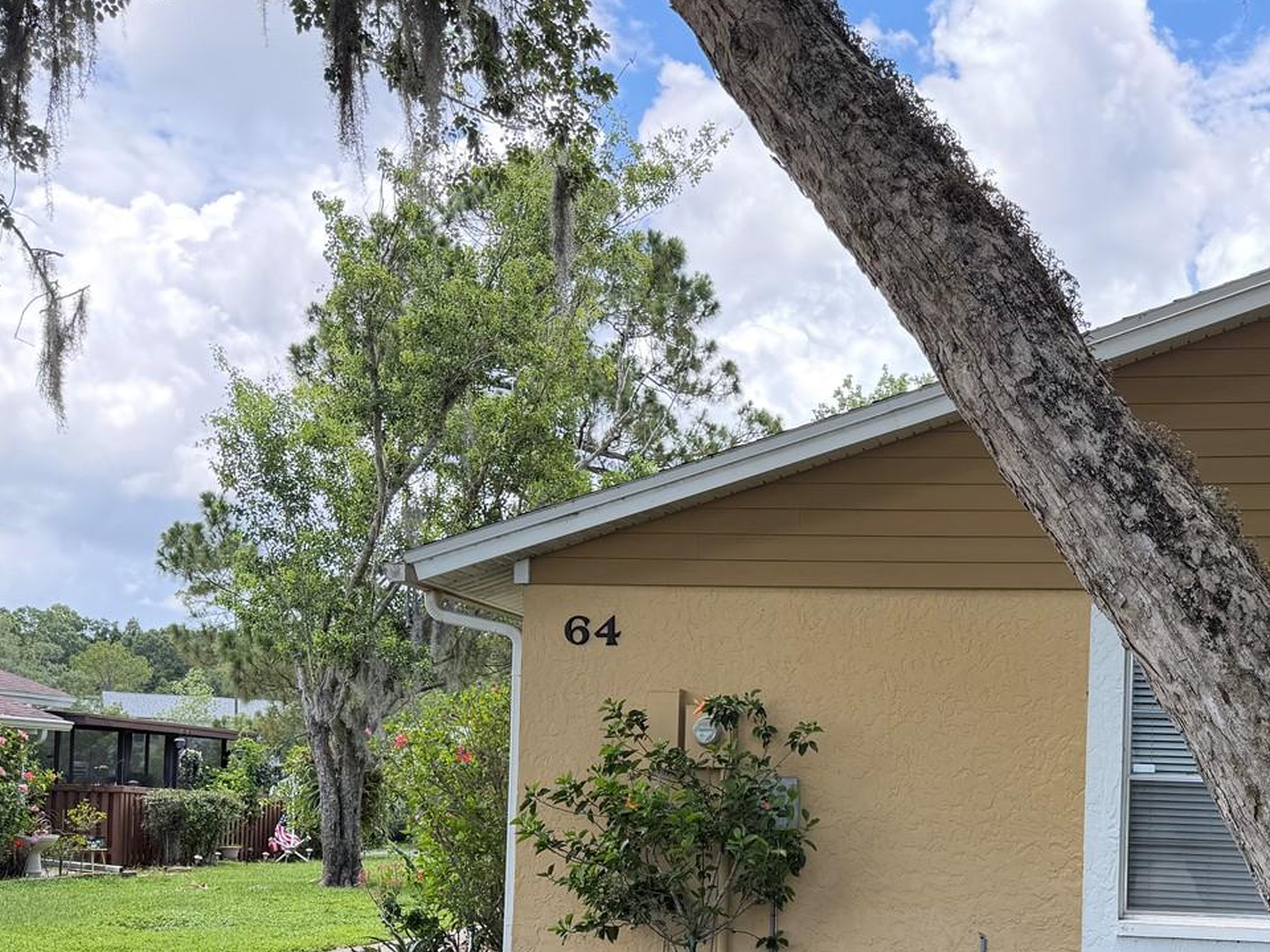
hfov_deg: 45.0
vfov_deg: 34.9
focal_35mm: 40
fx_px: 1468
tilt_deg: +1.8
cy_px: 756
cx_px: 968
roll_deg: -1.4
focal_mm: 6.76
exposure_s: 1/840
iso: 100
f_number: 1.78
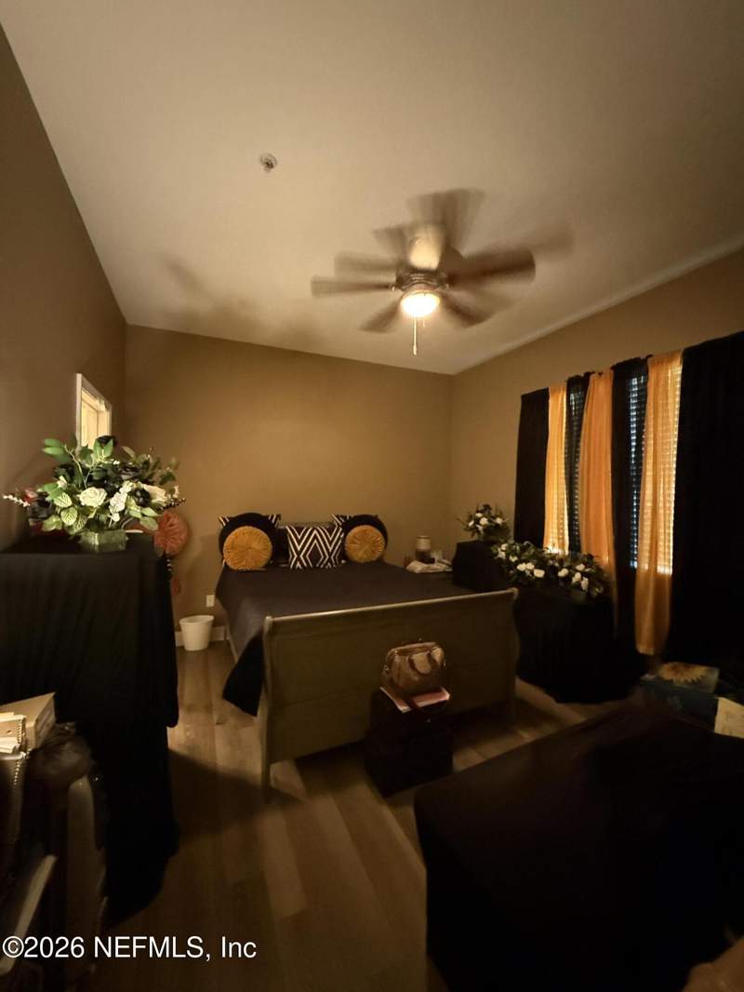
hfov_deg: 85.7
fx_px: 401
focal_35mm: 14
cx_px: 372
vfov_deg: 102.1
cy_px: 496
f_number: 2.2
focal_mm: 2.22
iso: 2000
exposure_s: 1/30
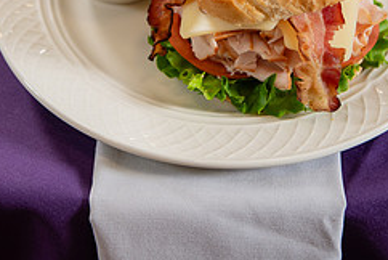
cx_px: 197
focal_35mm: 115
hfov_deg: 17.8
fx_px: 1241
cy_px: -31
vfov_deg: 11.8
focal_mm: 48
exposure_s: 1/160
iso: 250
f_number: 3.2
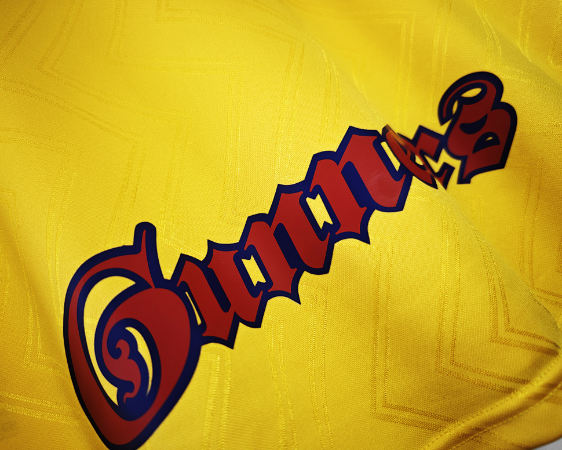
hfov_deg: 68.0
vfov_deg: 56.8
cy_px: 230
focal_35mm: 25
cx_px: 263
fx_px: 416
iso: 65
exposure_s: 1/100
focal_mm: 8.67
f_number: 1.75
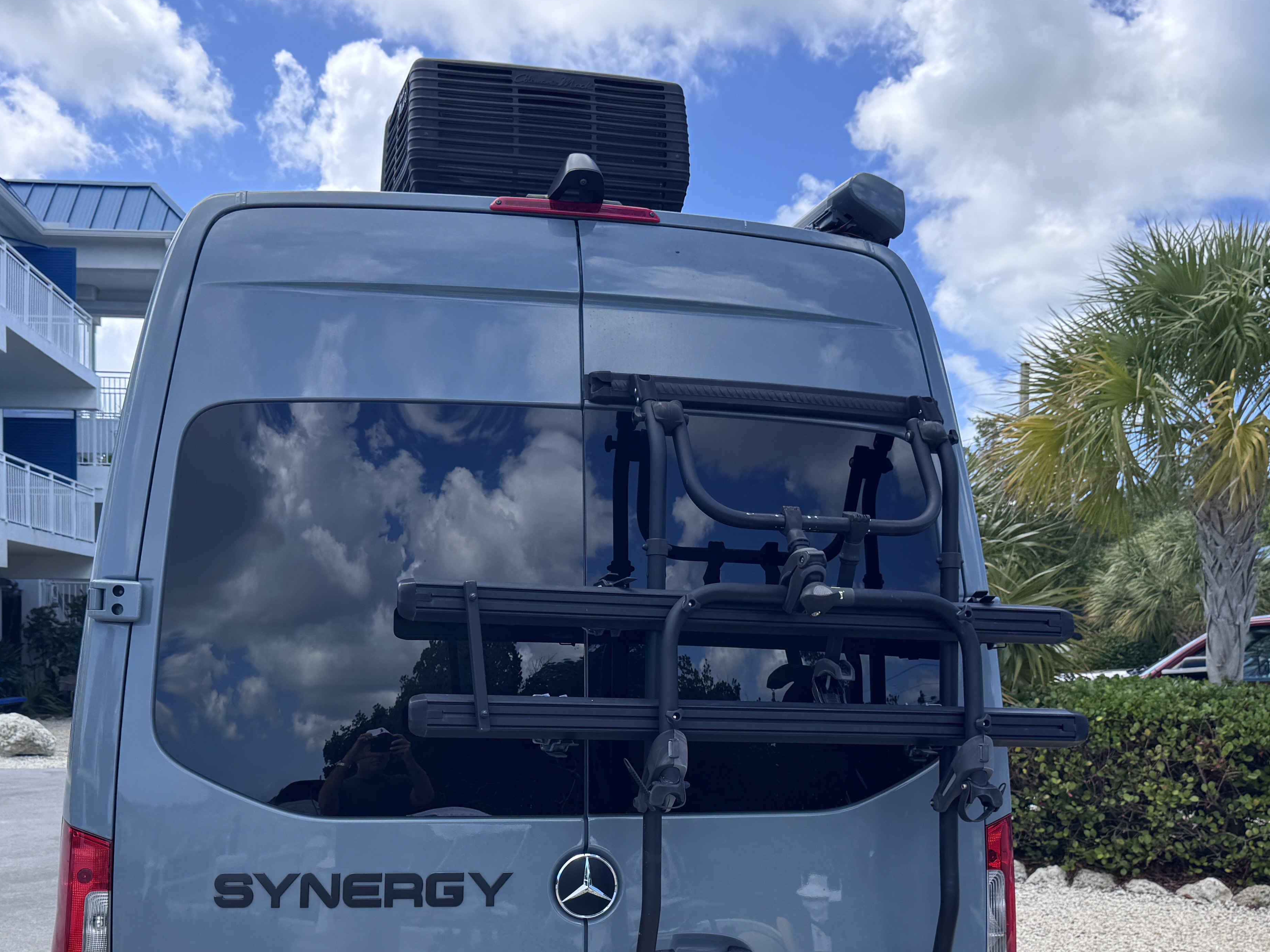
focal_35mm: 37
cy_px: 642
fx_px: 1358
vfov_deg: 38.2
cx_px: 544
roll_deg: +0.4
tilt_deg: -1.0
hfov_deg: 50.0
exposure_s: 1/1980
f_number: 1.78
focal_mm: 6.76
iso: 80
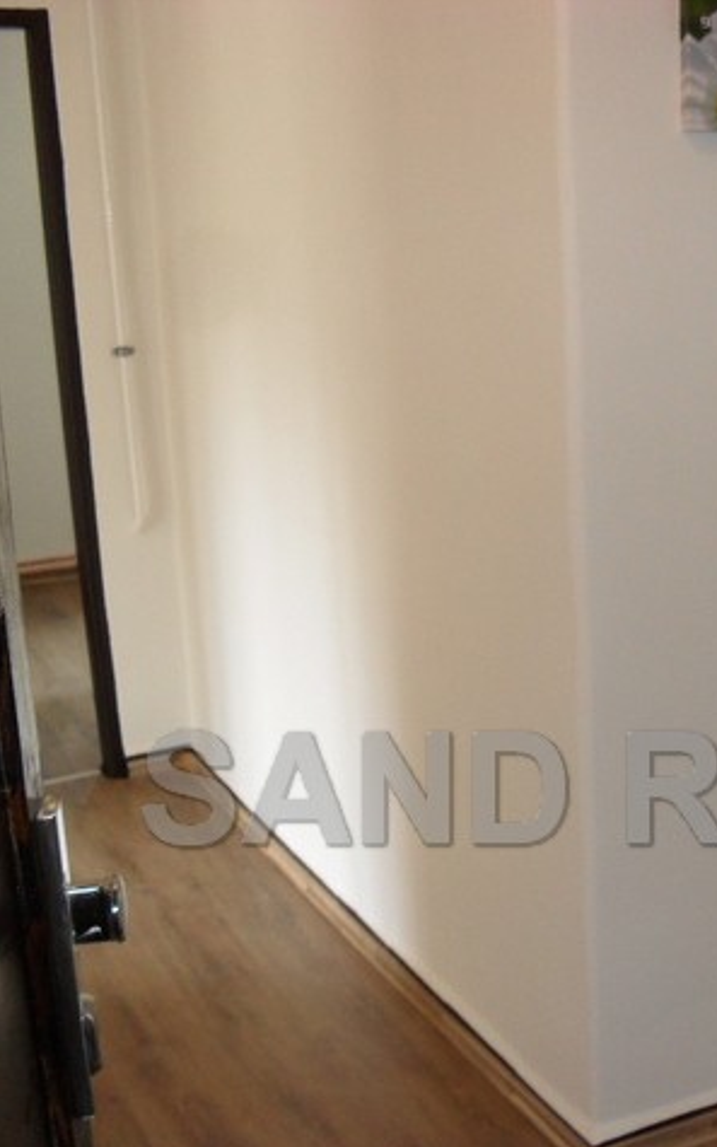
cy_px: 577
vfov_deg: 40.3
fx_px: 1563
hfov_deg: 24.8
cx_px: 693
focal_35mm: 50
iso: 160
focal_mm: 6.3
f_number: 3.2
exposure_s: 1/45
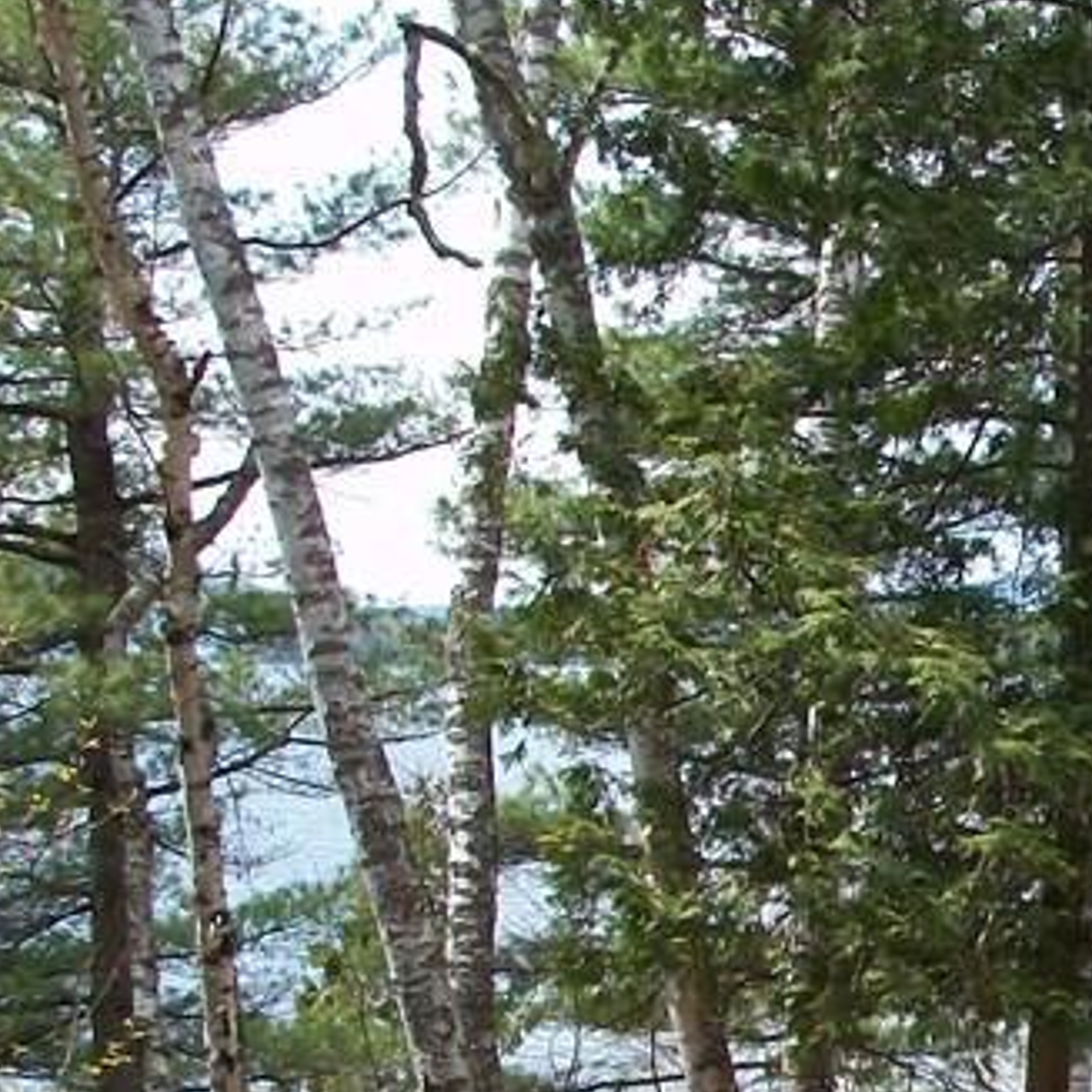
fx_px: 3355
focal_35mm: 94
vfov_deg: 18.4
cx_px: 1413
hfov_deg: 17.4
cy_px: 808
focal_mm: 5.7
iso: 80
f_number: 2.8
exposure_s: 1/640
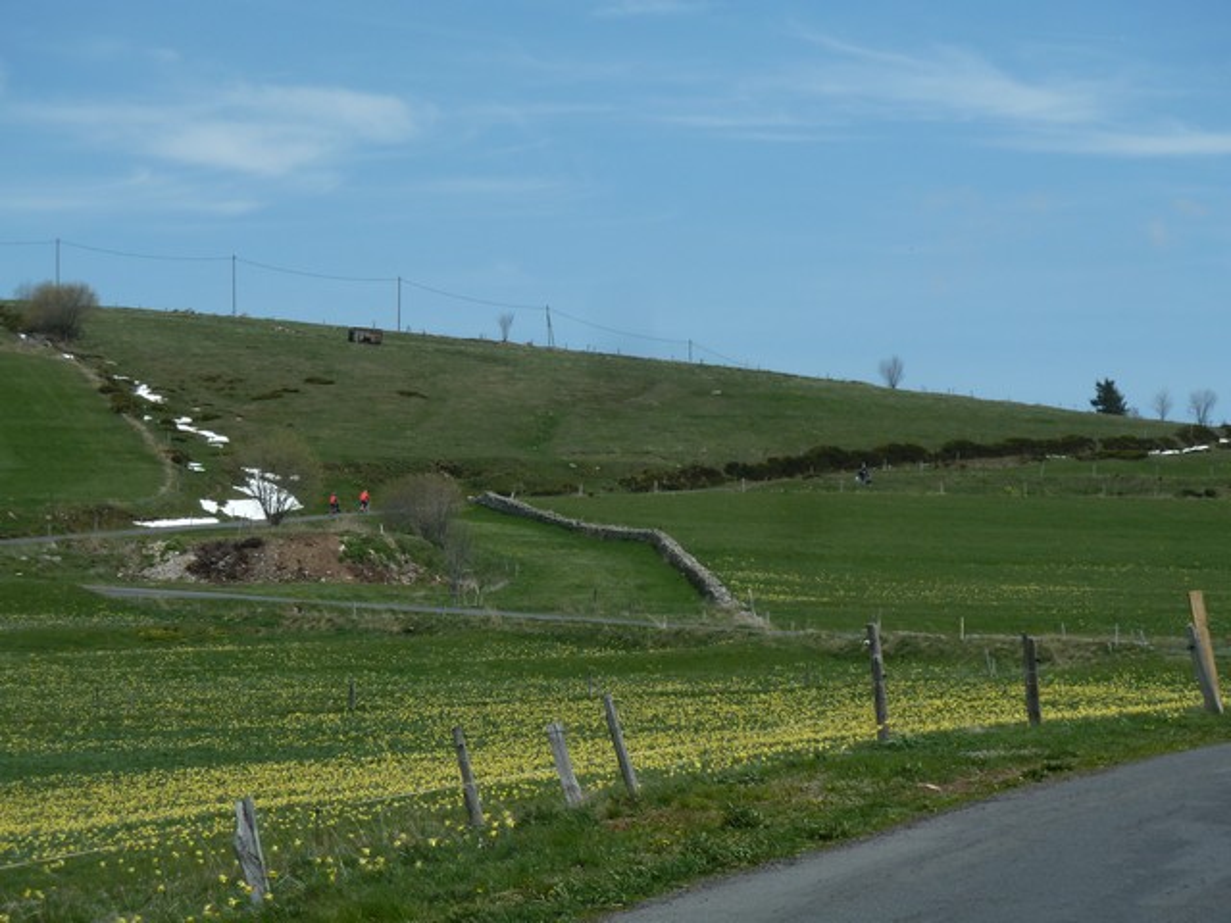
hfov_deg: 14.4
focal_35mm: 137
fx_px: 4872
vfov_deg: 10.8
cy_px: 462
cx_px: 616
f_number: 5
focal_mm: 22.5
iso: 80
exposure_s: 1/500
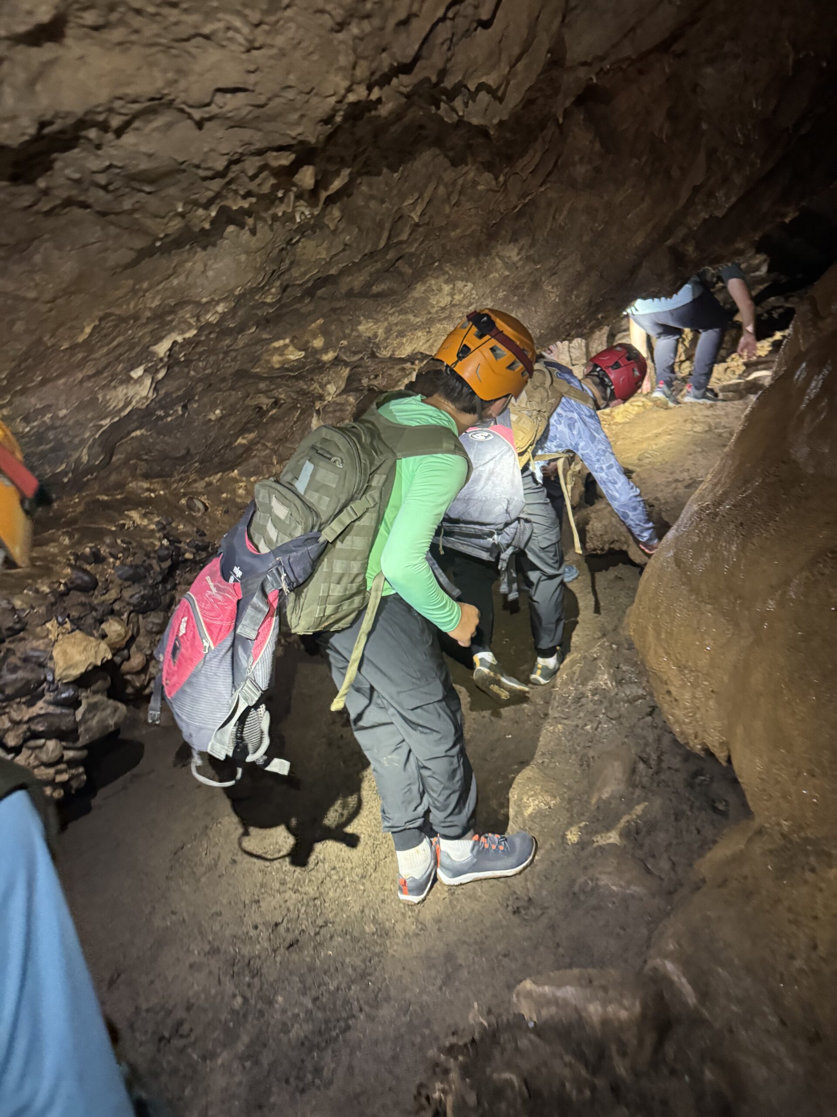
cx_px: 418
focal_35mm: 24
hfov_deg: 56.8
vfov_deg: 71.6
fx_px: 774
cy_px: 558
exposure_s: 1/43
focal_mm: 6.76
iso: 800
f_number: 1.78
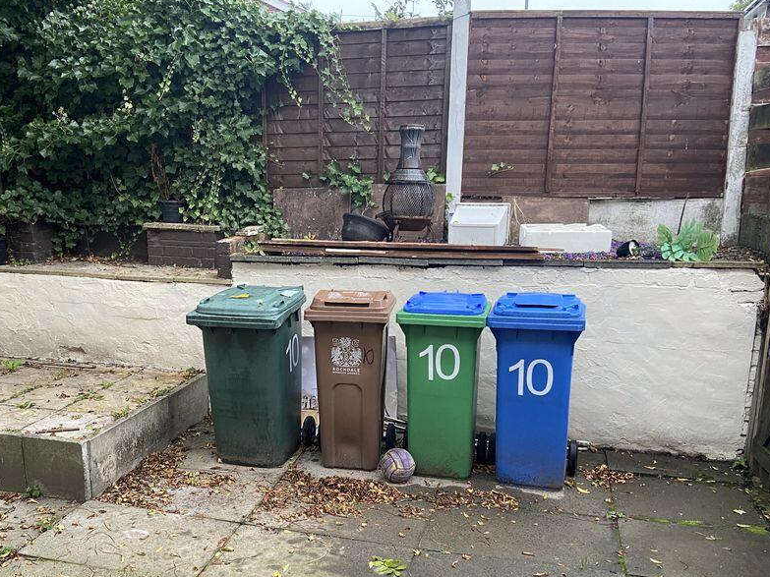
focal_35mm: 34
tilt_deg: -13.8
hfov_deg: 53.4
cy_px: 359
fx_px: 756
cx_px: 288
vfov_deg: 41.5
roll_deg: +0.4
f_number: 1.8
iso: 125
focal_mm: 4.25
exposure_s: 1/50
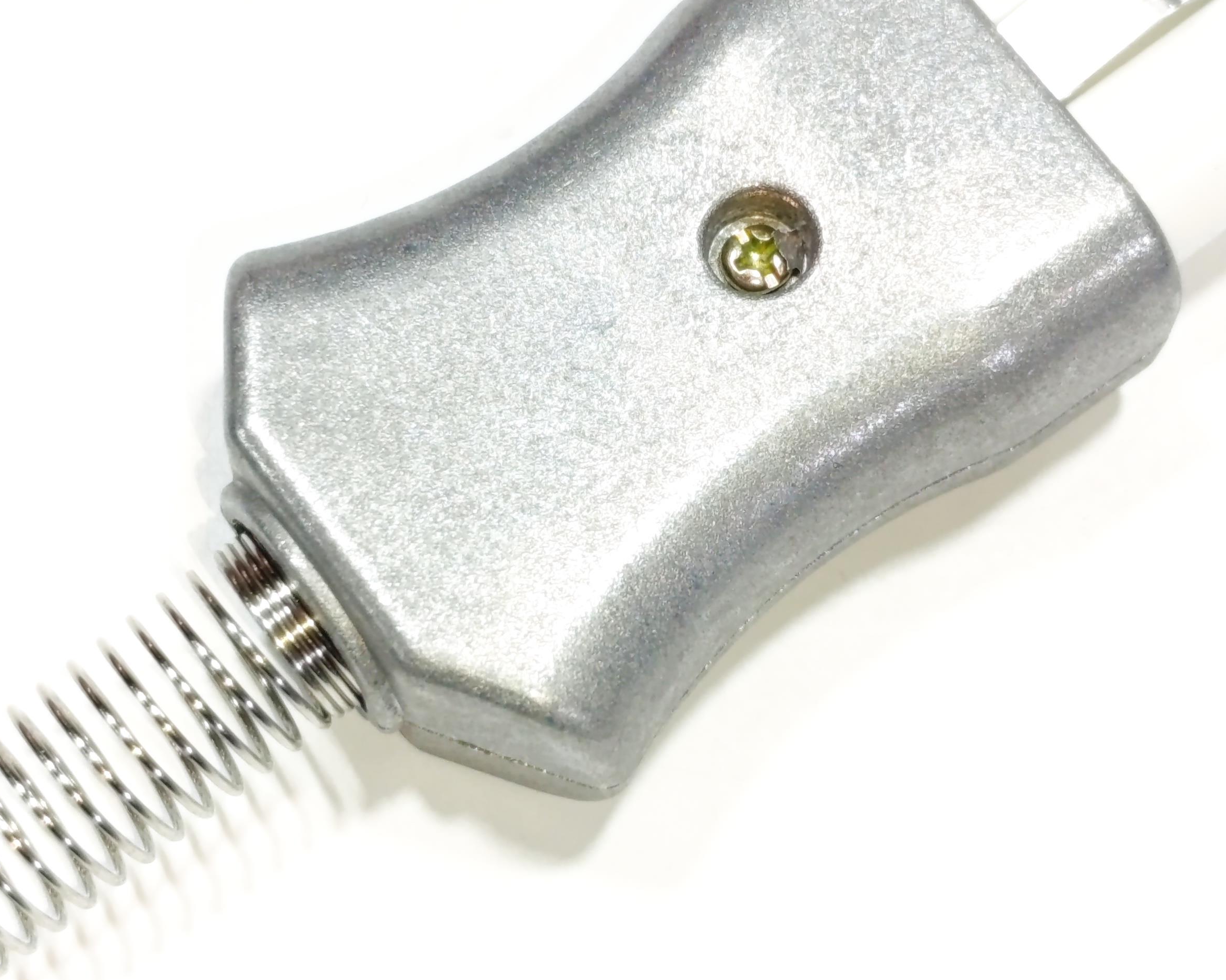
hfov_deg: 46.8
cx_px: 565
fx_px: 1415
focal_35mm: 39
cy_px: 471
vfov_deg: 38.2
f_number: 1.6
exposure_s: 1/100
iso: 500
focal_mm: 6.14
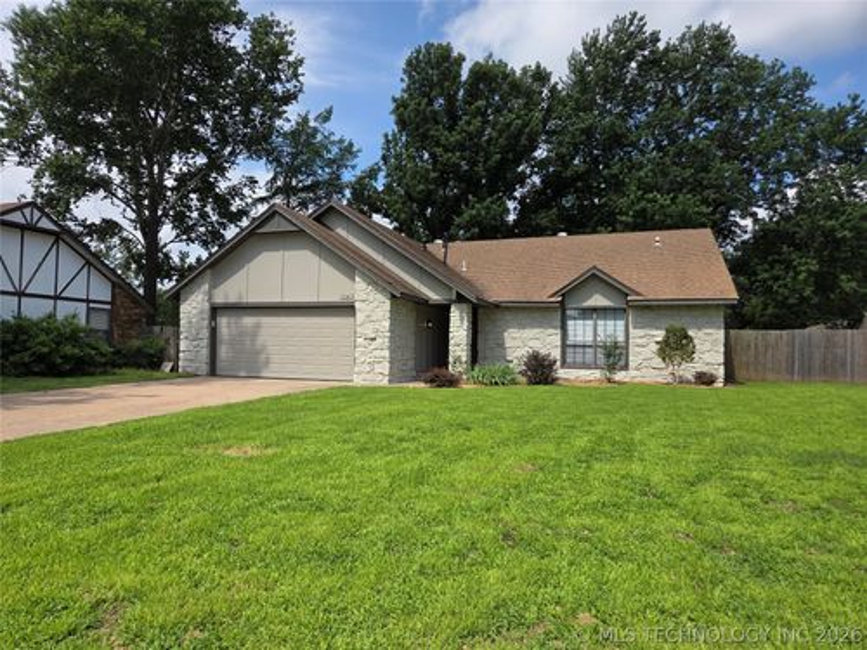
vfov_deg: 58.9
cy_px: 325
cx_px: 434
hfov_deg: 73.9
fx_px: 576
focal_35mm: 23
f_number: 1.8
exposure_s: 1/4771
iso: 80
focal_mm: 5.4
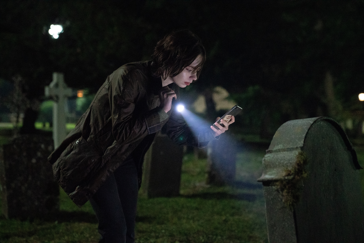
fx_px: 566
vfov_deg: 24.2
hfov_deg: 35.6
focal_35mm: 56
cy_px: 122
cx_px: 182
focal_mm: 56
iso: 16000
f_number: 2.8
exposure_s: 1/200
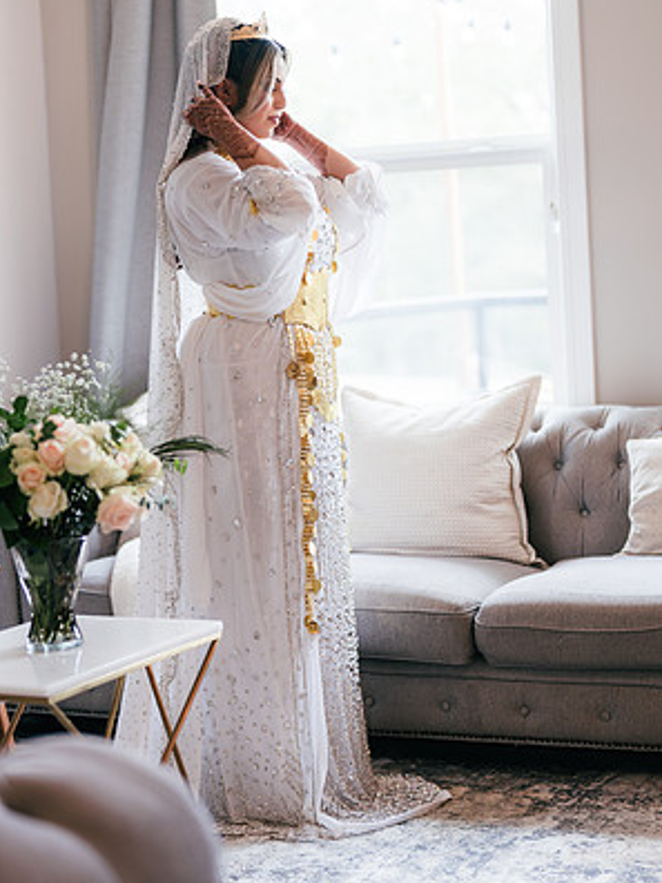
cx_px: 332
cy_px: 404
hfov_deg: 18.0
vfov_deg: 23.8
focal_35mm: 82
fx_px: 2091
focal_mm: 50
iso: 160
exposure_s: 1/160
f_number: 1.4
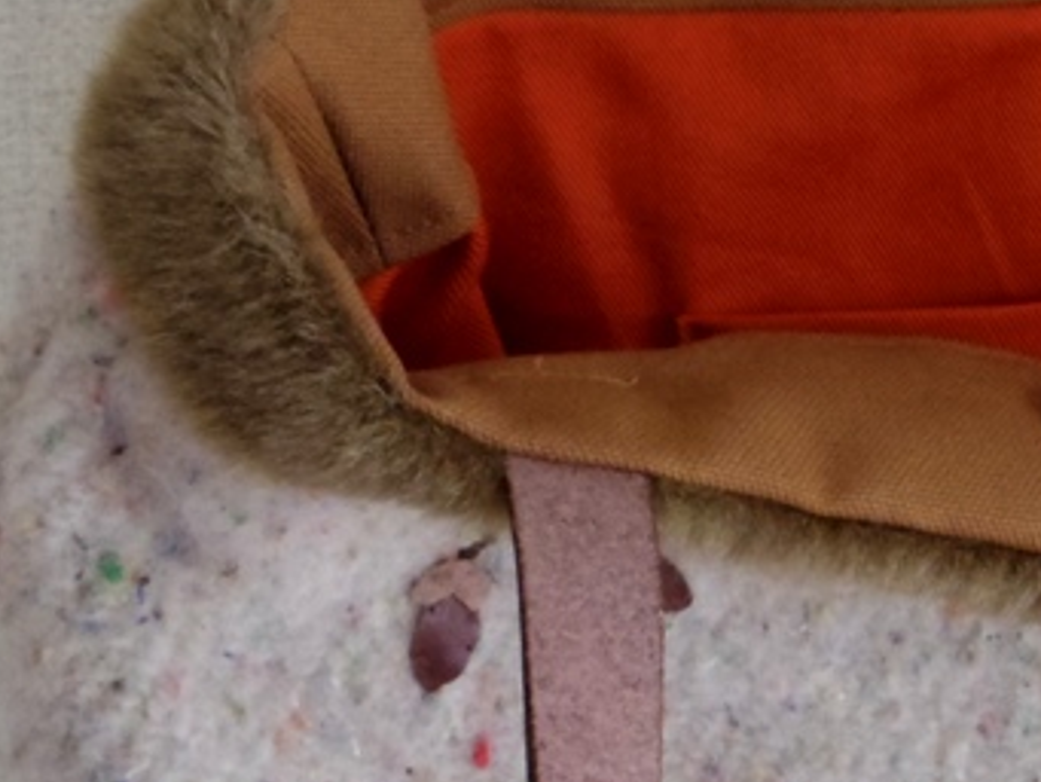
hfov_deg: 20.0
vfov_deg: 15.7
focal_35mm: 93
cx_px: 1203
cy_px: 46
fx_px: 2798
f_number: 8
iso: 1250
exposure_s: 1/50
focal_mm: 6.8
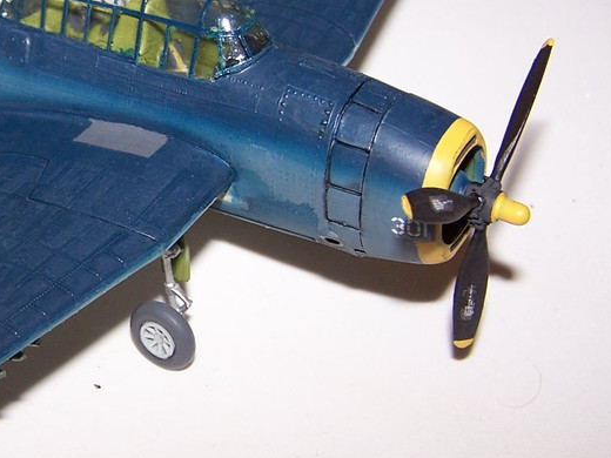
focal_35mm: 78
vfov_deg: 18.9
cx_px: 78
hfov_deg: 24.4
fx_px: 1377
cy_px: 207
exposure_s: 1/60
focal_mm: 6.3
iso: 80
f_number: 2.8
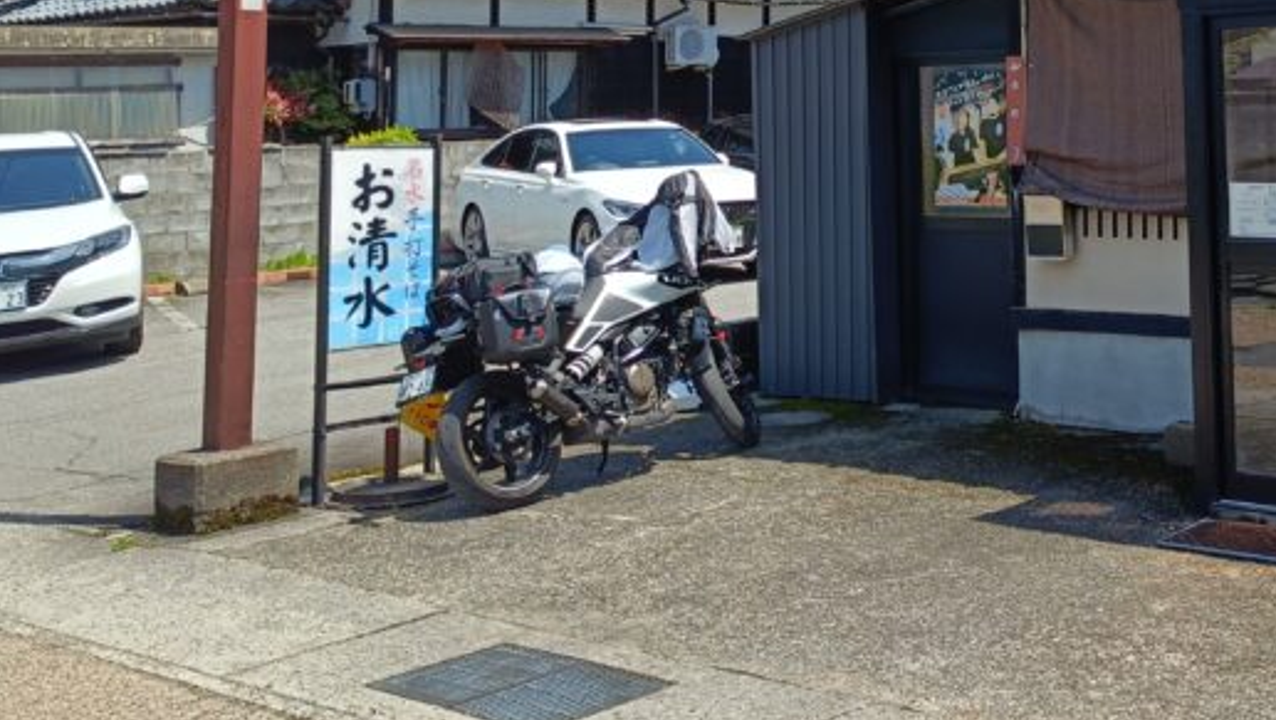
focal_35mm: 54
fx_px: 1828
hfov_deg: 36.6
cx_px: 1098
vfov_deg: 21.1
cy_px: -92
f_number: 1.7
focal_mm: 4.7
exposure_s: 1/479
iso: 50
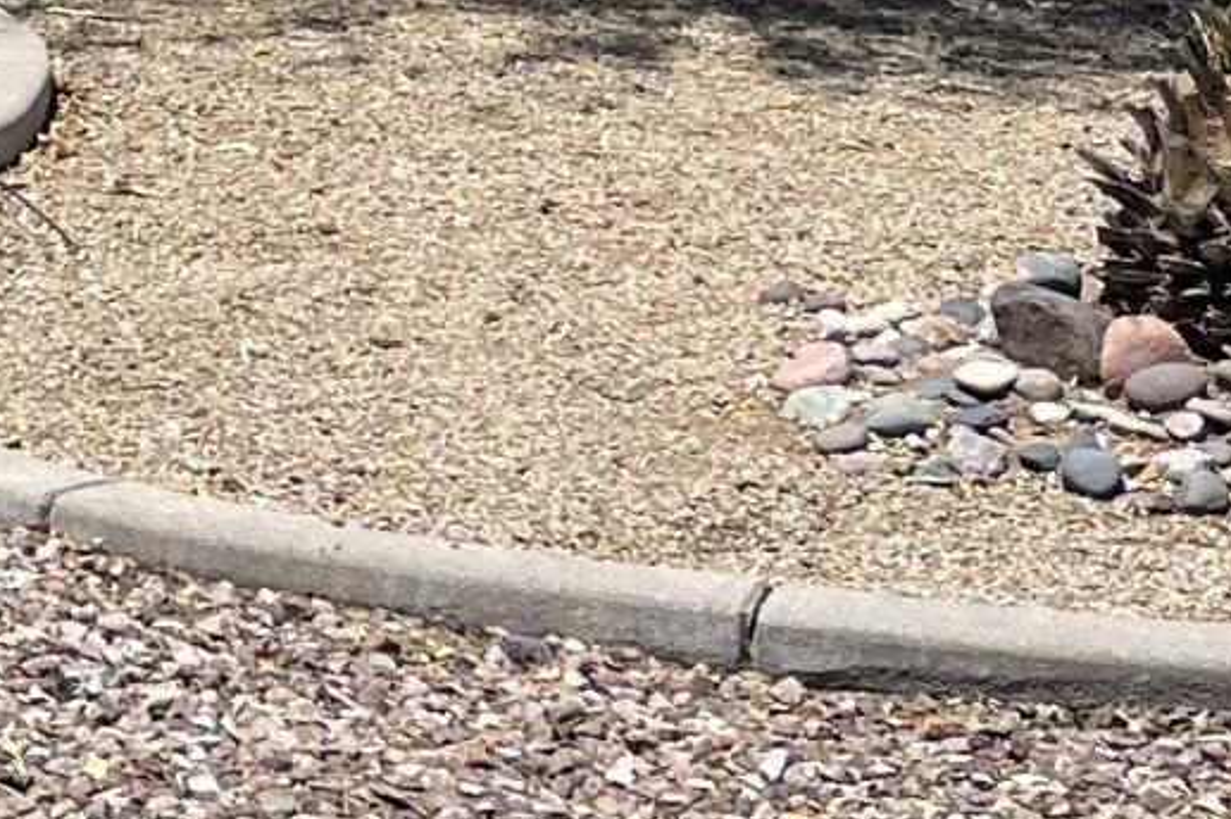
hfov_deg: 12.8
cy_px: -410
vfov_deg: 8.9
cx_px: -669
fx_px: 5160
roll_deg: -0.4
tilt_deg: -1.4
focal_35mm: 151
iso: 32
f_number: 1.6
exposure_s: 1/4525
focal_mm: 5.1
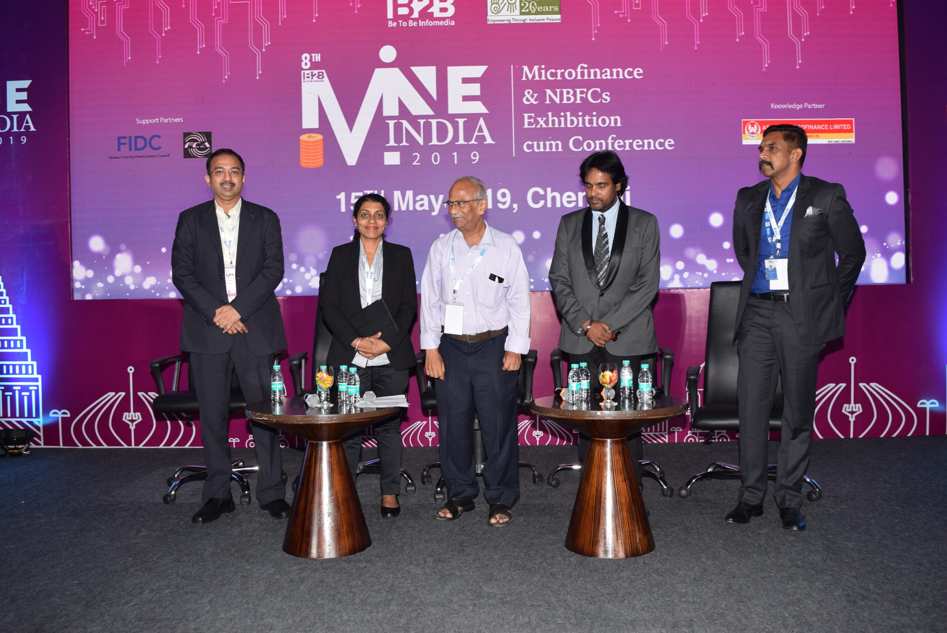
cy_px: 316
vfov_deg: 43.7
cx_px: 474
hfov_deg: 61.9
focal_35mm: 30
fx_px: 790
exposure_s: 1/100
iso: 400
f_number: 5.6
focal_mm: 20
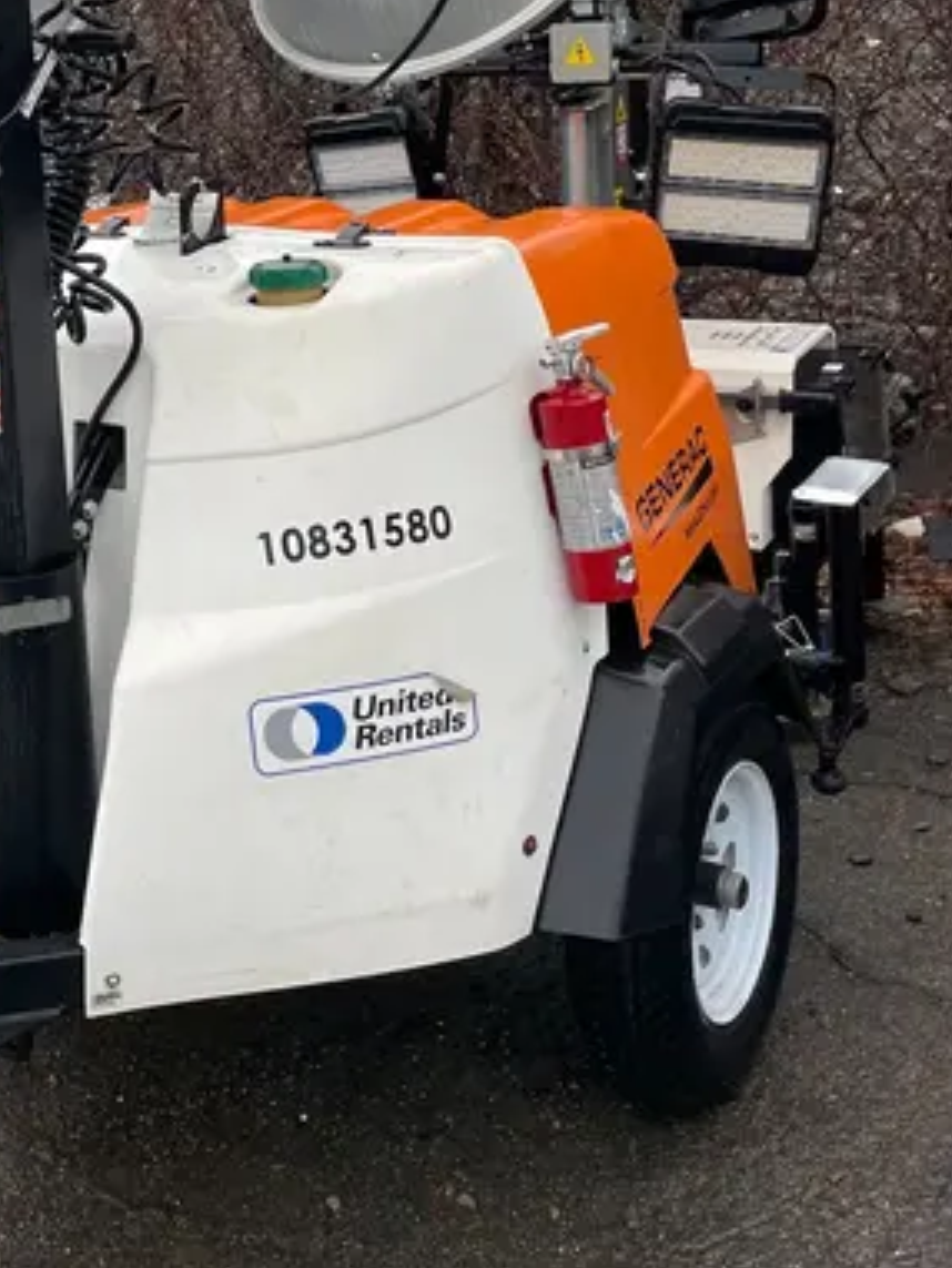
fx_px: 1832
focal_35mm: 50
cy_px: 231
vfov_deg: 36.7
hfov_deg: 28.0
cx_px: 93
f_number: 1.6
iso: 32
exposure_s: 1/294
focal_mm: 4.2
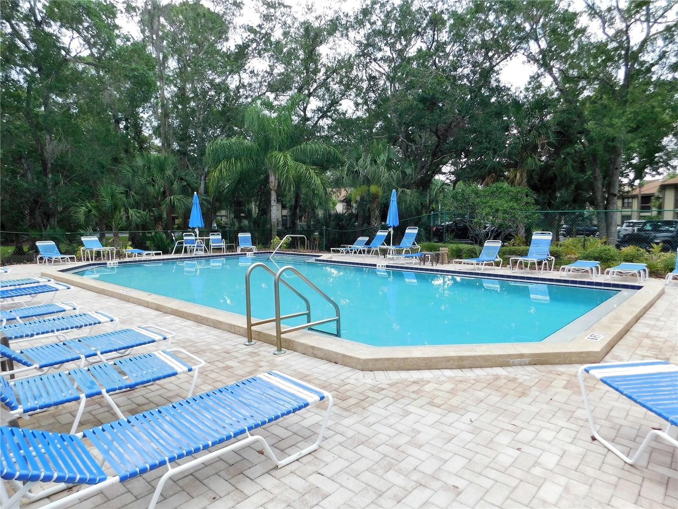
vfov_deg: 58.9
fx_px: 450
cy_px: 254
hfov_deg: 73.9
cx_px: 339
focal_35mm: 23
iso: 125
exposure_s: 1/320
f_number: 3
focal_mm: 4
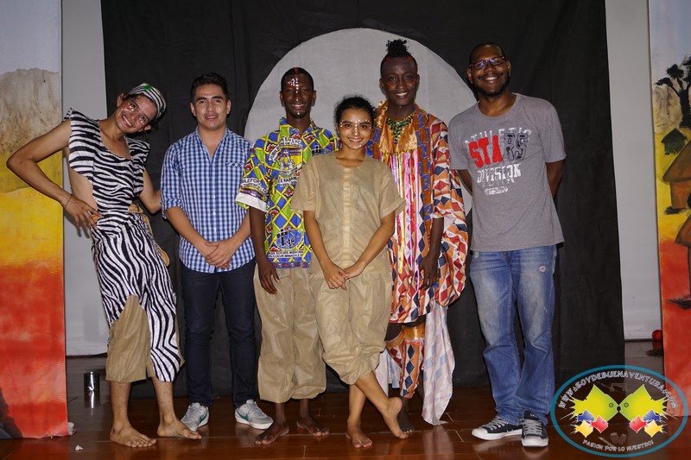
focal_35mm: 36
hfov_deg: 53.1
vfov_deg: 36.9
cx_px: 346
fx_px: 691
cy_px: 230
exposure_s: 1/80
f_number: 4
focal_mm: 24
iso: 500
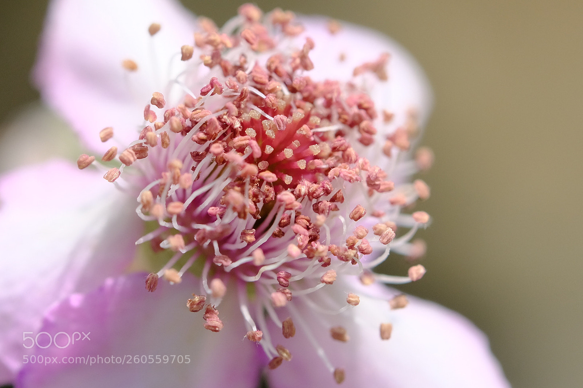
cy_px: 194
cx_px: 292
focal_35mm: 120
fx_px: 1943
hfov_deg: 17.1
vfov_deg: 11.4
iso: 400
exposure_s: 1/800
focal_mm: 80
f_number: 5.6
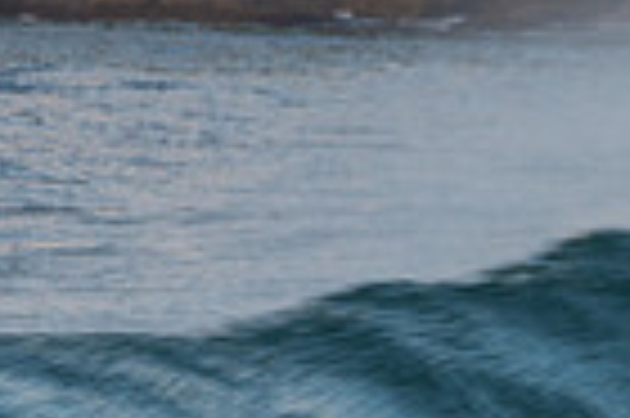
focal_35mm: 1805
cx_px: 500
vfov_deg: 0.8
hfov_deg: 1.1
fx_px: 31550
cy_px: 631
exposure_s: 1/30
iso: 100
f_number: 8
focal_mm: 290
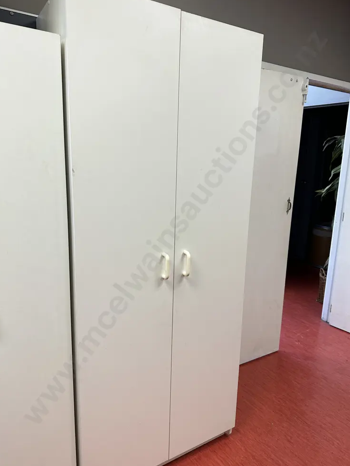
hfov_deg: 54.9
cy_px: 229
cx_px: 175
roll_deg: +0.1
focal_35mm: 25
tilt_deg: -13.3
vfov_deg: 69.4
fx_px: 337
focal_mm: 6.86
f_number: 1.78
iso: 160
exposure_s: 1/100
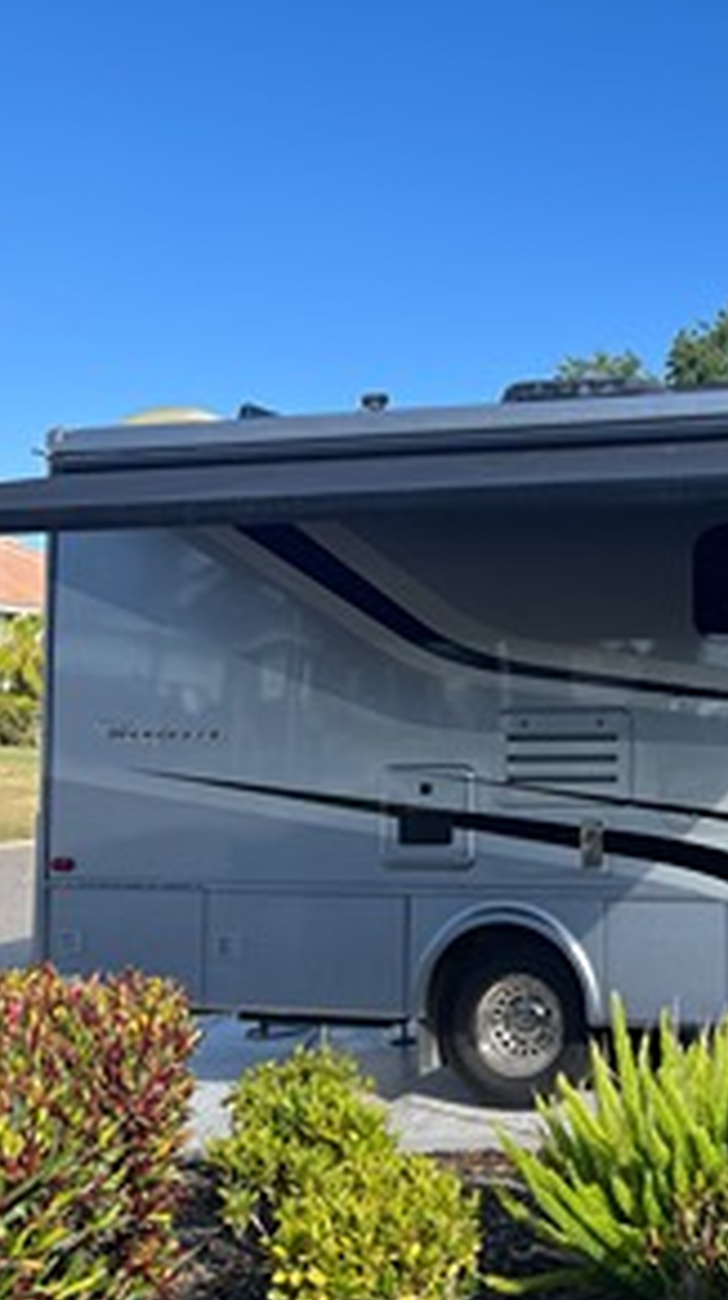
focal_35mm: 39
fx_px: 1343
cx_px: 768
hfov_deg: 28.1
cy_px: 666
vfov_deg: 51.6
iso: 50
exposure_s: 1/1934
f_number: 1.5
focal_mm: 5.7
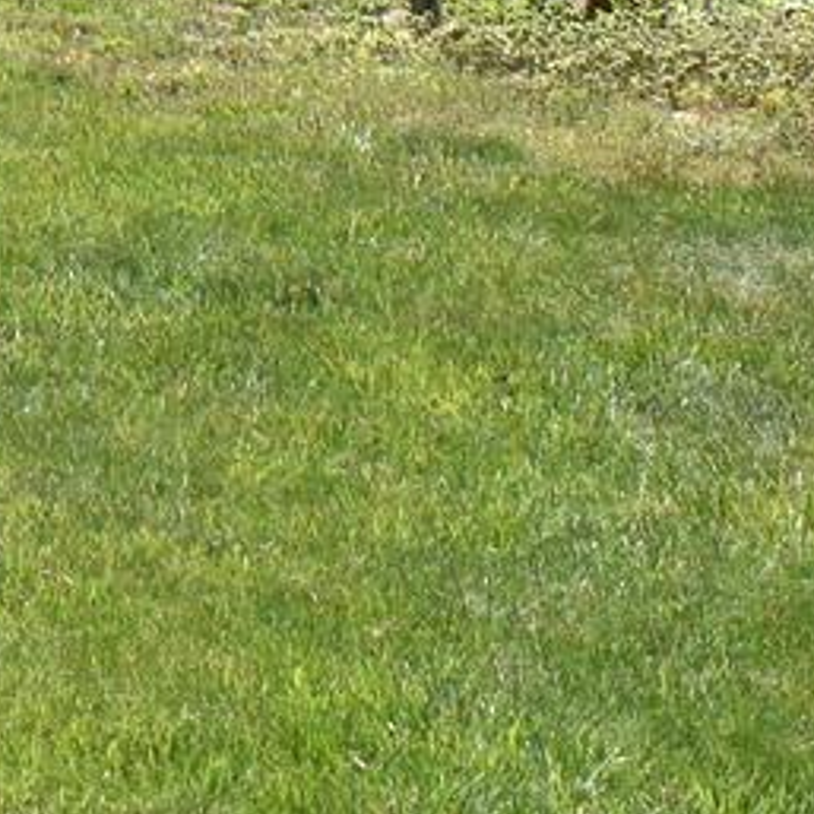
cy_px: -1072
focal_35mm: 183
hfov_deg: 9.2
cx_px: -504
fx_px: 4869
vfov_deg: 8.8
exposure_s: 1/200
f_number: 9
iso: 100
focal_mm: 18
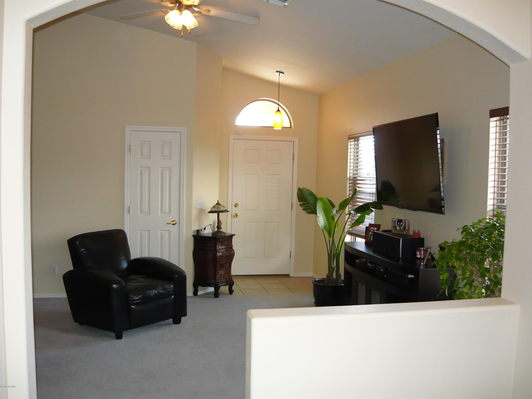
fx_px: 507
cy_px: 200
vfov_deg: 42.9
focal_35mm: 33
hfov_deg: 55.4
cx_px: 266
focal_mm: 5.5
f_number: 2.8
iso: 200
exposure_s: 1/30
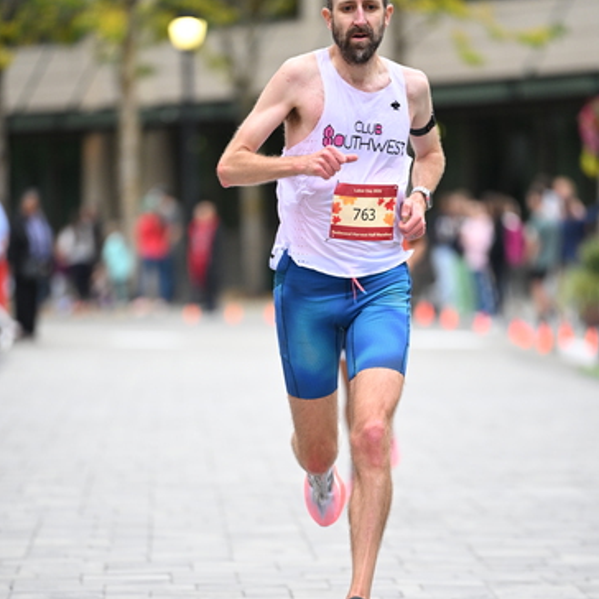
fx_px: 5031
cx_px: 300
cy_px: 355
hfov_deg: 6.8
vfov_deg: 6.8
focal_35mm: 257
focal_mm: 200
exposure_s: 1/1000
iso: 1600
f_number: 2.8
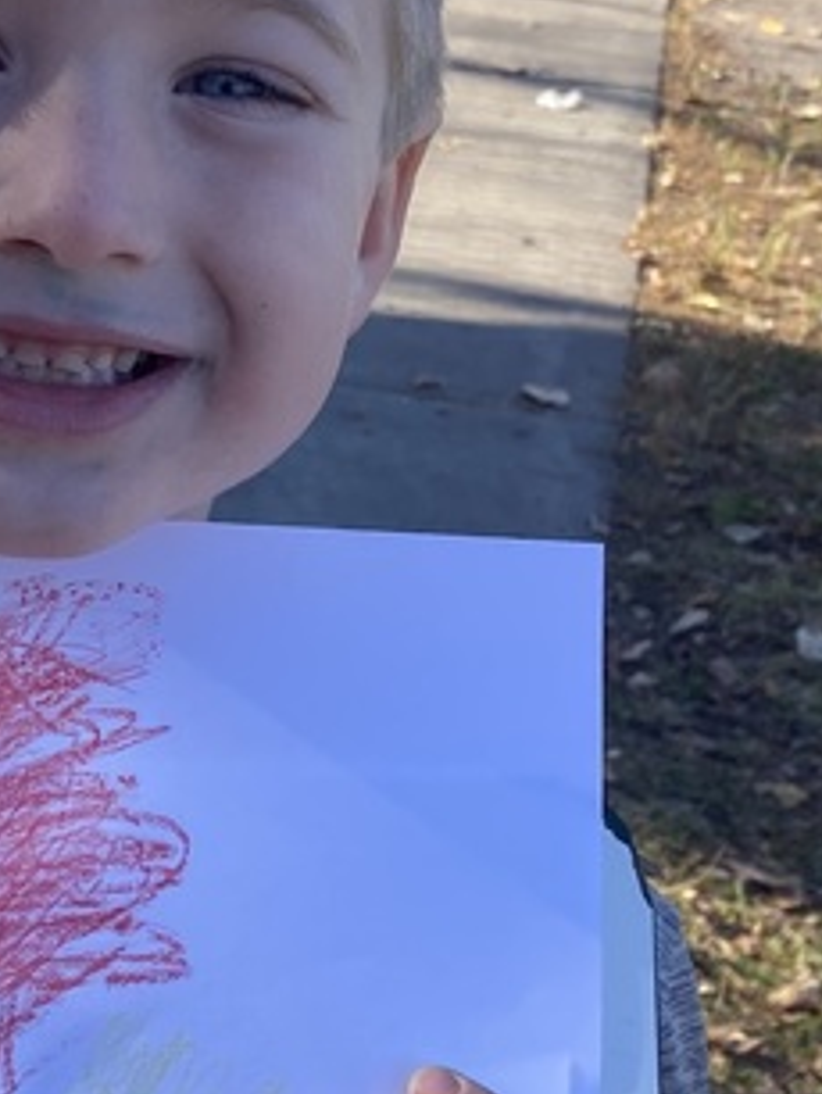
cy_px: 411
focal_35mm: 87
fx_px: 2751
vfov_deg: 22.4
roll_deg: -3.9
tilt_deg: -18.8
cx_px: -64
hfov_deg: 16.5
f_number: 1.8
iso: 32
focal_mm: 4.25
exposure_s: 1/845
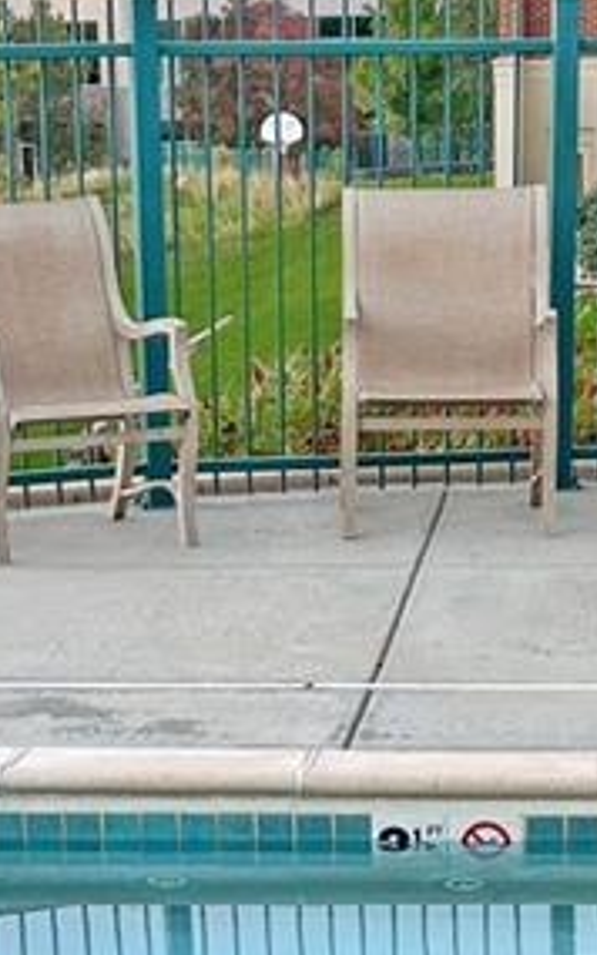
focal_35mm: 116
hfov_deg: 11.3
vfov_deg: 17.6
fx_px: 3021
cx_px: 342
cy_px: 932
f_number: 1.5
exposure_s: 1/139
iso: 32
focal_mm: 5.7
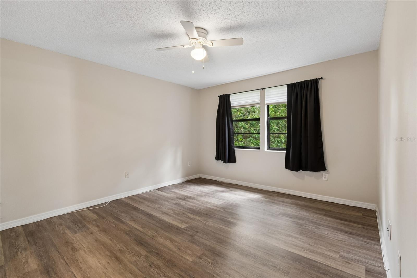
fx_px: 174
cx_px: 208
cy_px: 139
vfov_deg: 77.3
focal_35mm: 15
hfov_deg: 100.4
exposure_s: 1/4
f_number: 7.1
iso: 100
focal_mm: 10
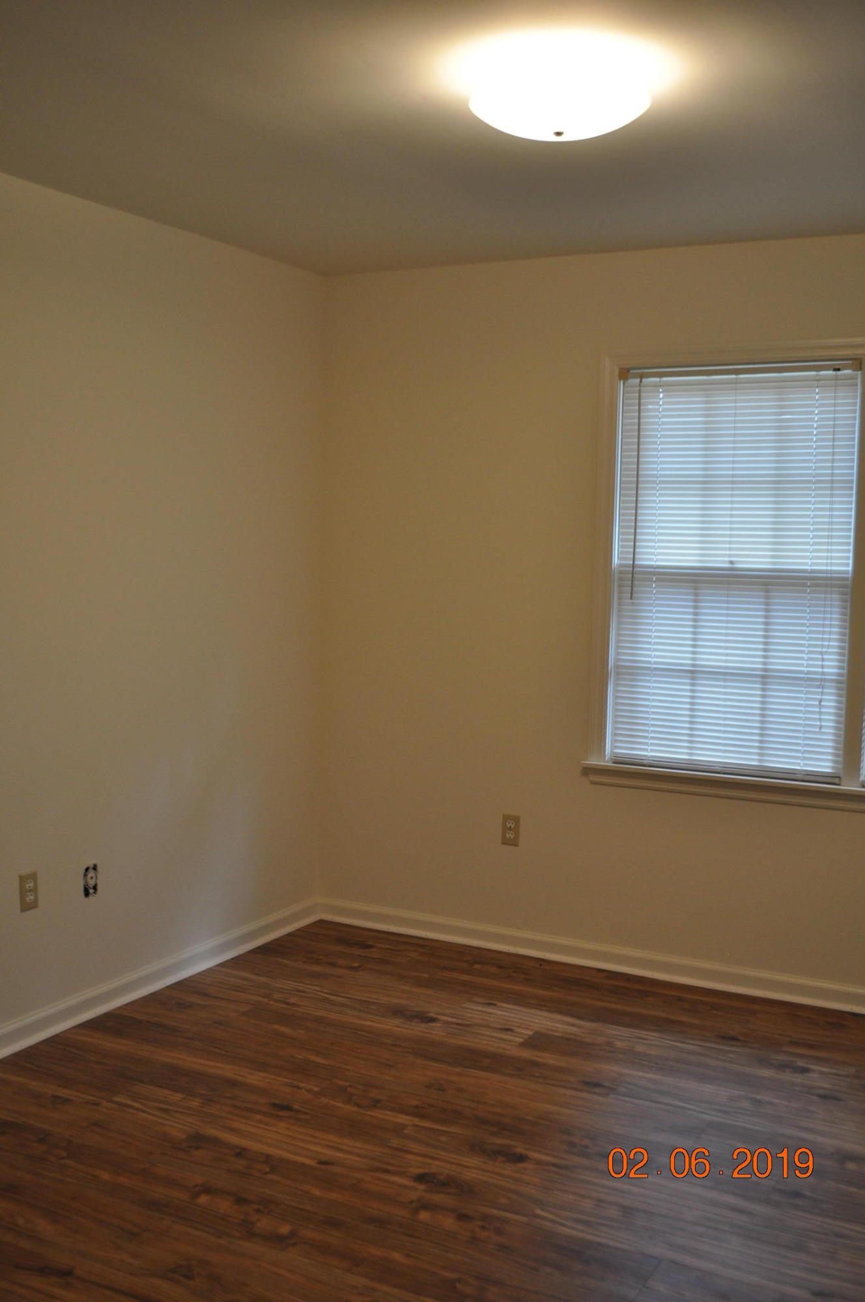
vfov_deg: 53.2
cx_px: 432
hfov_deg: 36.8
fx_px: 1301
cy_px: 651
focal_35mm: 36
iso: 450
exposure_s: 1/60
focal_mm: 24
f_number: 4
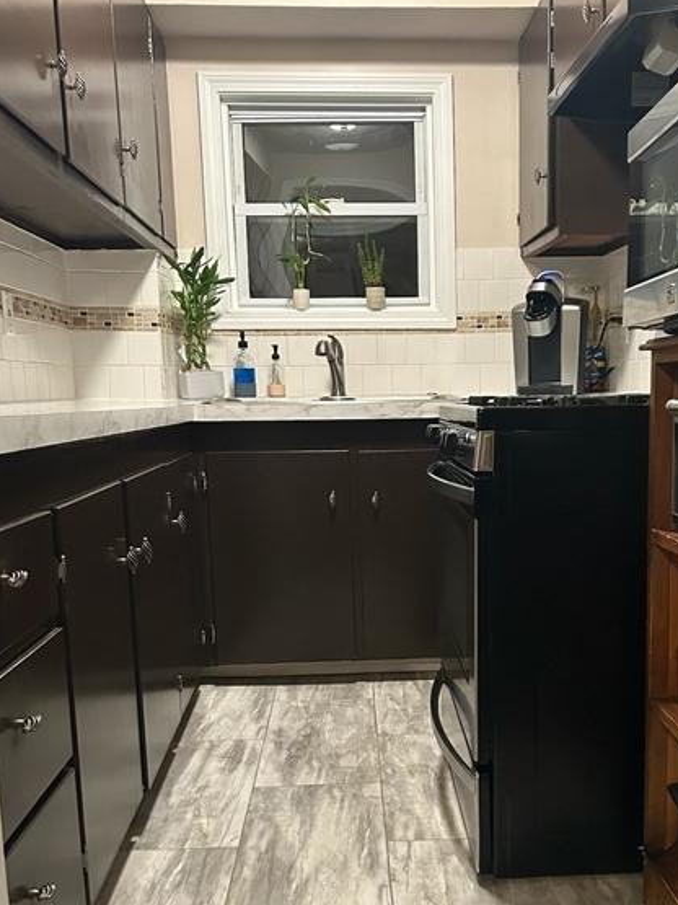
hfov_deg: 39.4
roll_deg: +1.9
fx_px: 941
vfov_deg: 51.1
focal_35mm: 36
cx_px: 414
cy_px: 528
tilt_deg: -8.0
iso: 400
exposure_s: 1/60
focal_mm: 5.7
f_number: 1.5
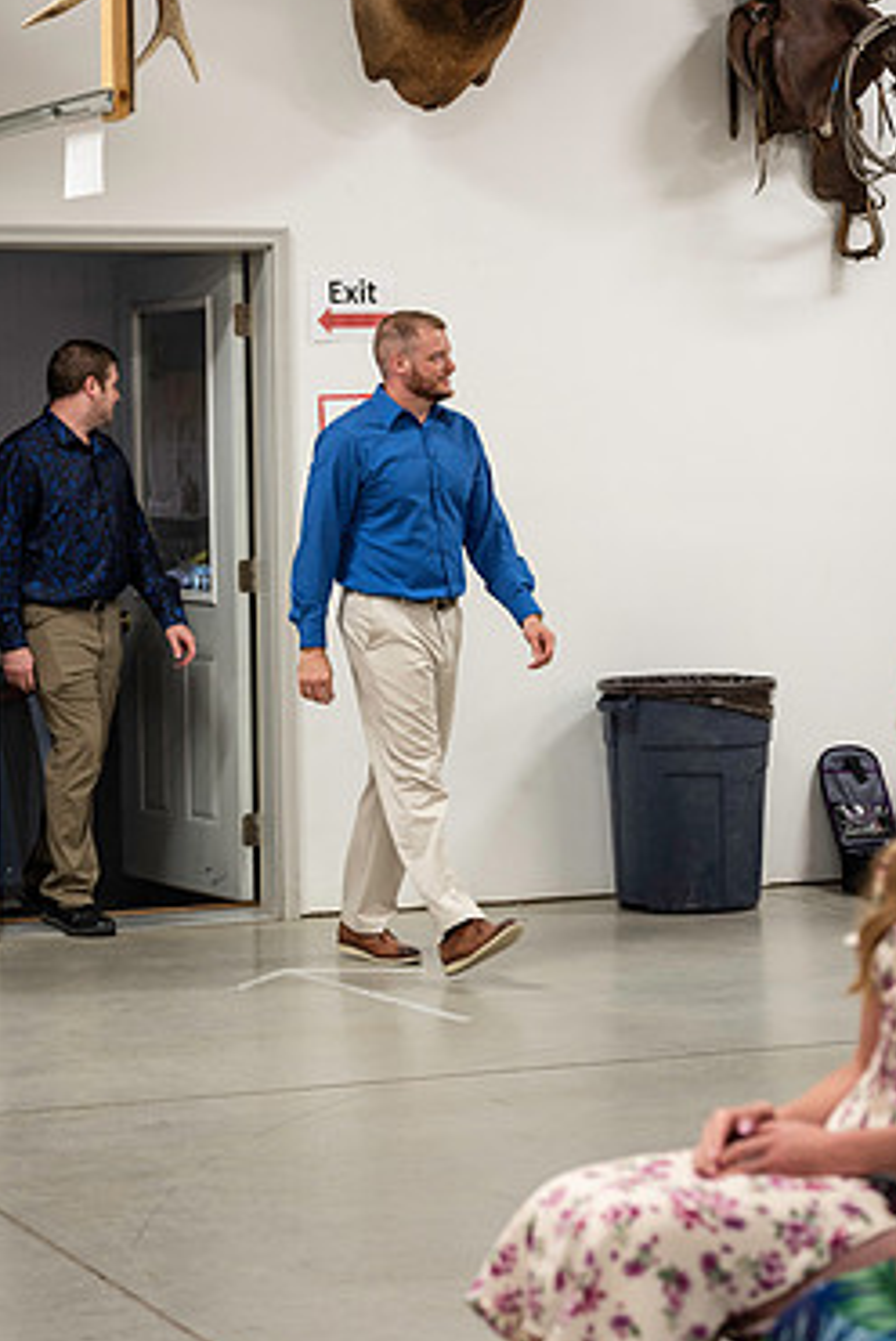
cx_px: 419
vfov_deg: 19.8
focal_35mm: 103
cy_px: 669
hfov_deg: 13.3
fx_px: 3838
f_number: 3.5
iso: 640
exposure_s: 1/160
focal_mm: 85
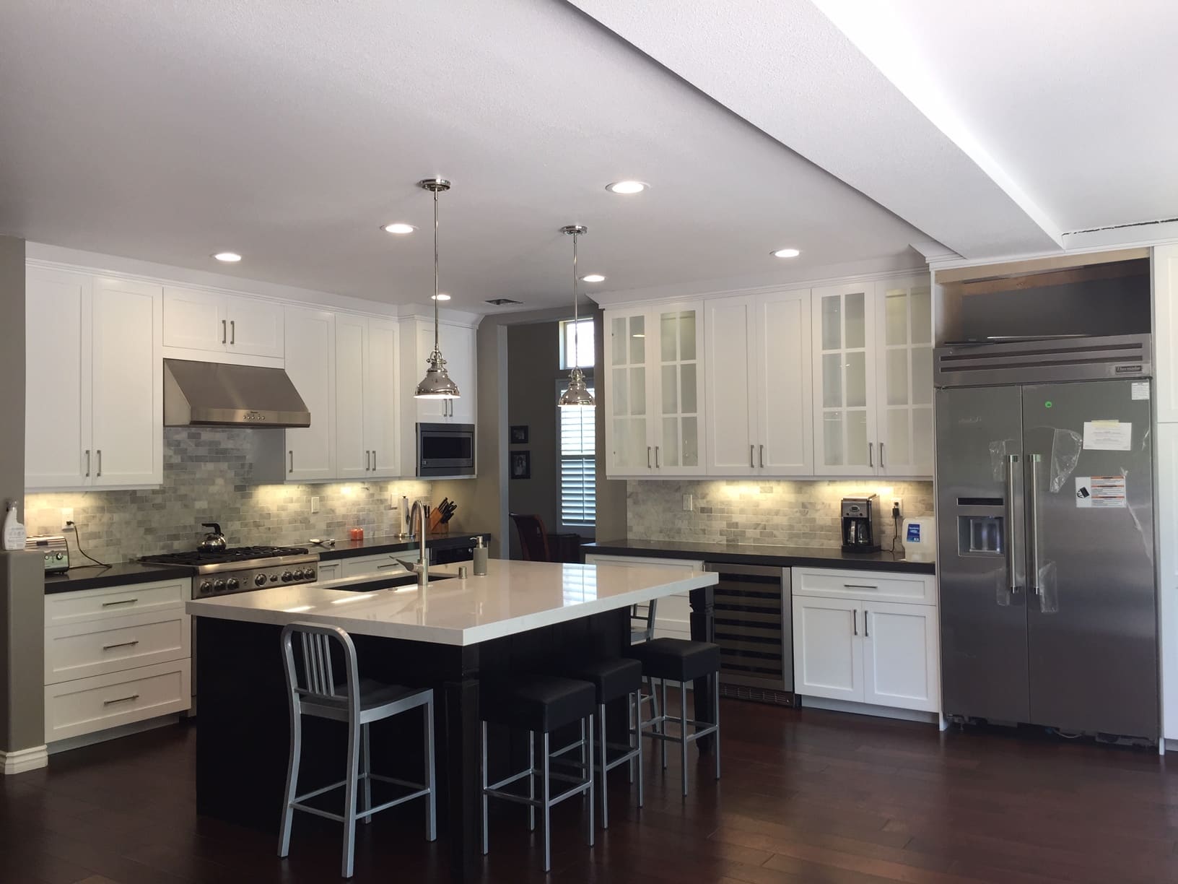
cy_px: 442
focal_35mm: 29
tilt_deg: +1.3
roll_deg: -0.2
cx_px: 589
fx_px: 987
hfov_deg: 61.7
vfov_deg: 48.2
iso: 40
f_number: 2.2
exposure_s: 1/60
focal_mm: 4.15
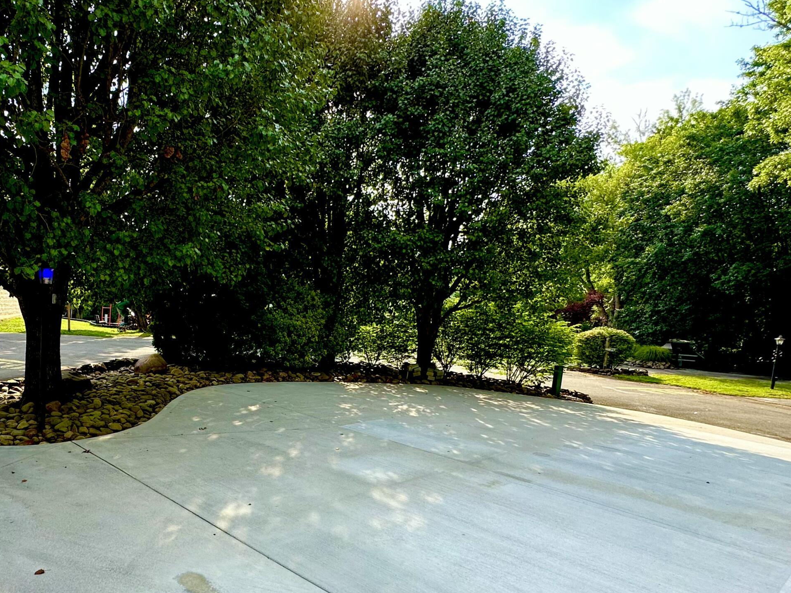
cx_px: 306
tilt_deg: -4.4
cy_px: 310
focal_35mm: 22
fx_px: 503
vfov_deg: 61.1
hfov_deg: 75.3
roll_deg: -0.5
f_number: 2.2
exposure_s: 1/450
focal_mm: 2.22
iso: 40
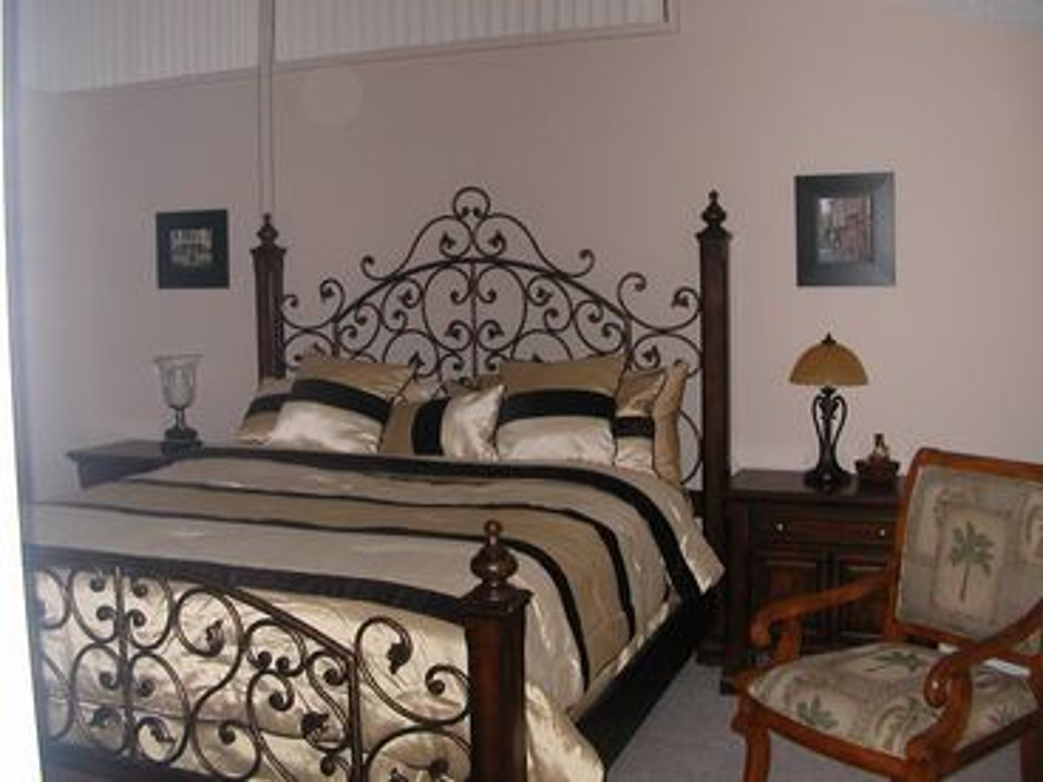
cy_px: 391
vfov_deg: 38.7
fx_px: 1115
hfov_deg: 50.1
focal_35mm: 37
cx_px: 522
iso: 200
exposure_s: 1/59.9
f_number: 2.7
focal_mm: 5.6
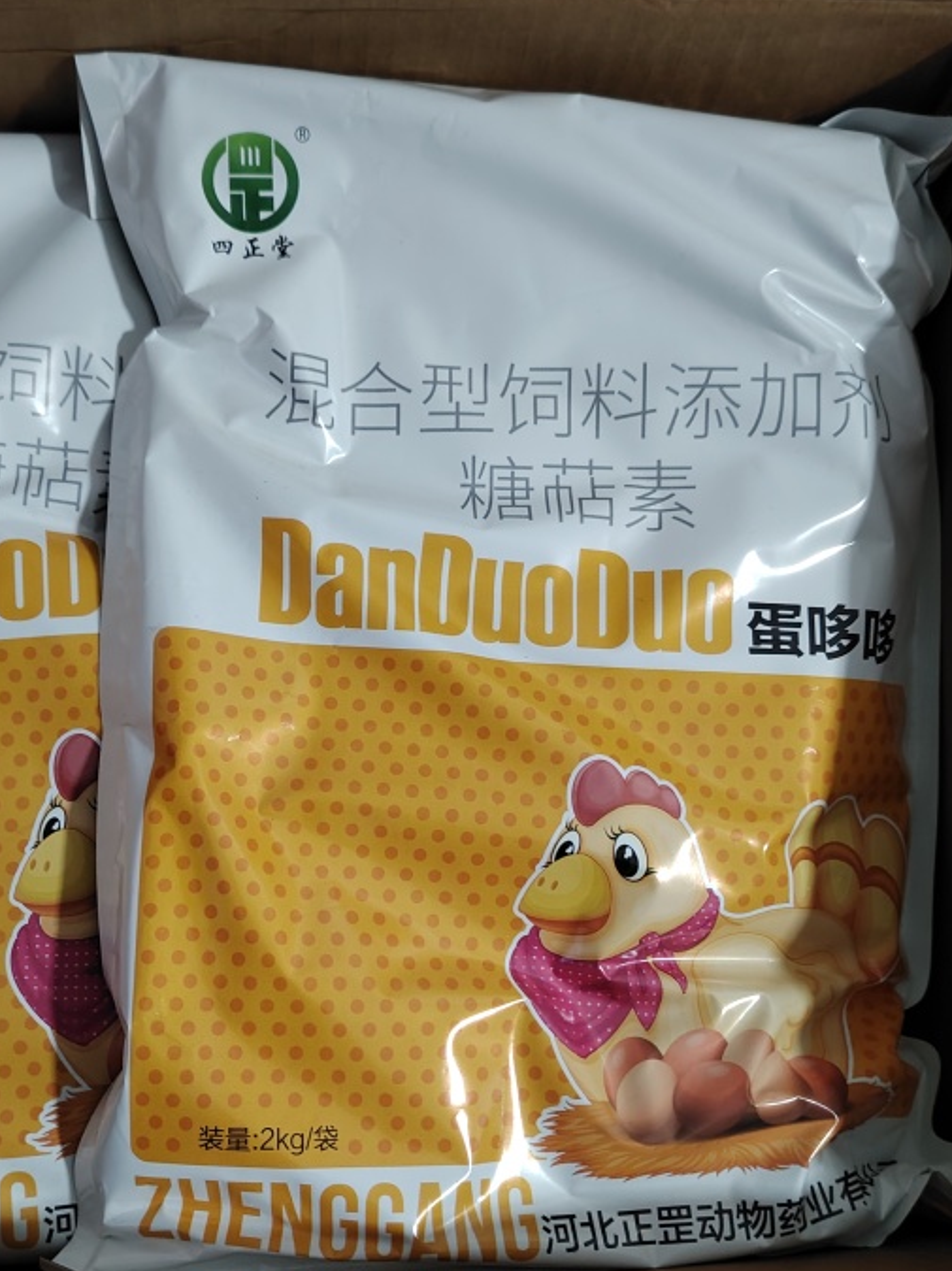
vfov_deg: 48.8
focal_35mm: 38
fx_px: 1394
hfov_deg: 37.5
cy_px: 738
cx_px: 369
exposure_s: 1/33.3
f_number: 1.75
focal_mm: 5.25
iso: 1634
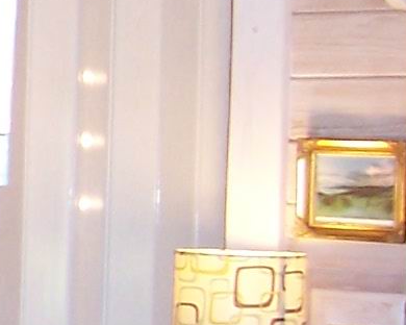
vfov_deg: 7.9
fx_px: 2355
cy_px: 134
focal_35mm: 196
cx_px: -766
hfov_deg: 8.4
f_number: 2.7
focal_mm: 5.6
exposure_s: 1/60
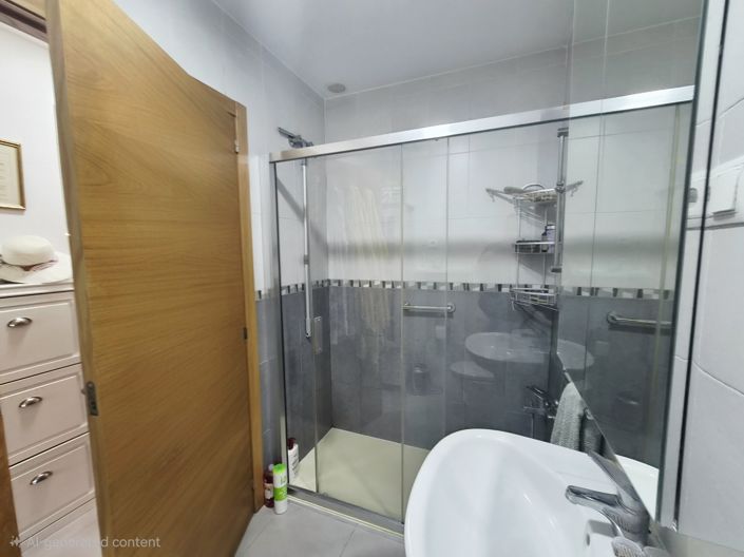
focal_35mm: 13
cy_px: 278
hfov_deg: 106.2
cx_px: 372
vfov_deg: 89.9
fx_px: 279
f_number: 2.2
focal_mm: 2.2
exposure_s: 1/50
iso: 250
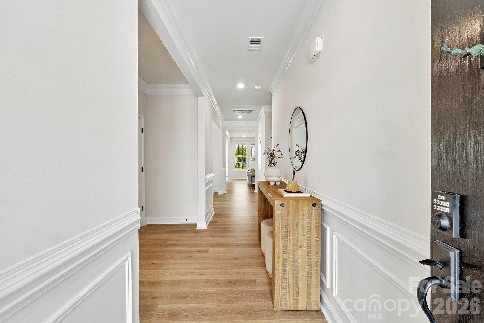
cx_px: 242
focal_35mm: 15
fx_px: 202
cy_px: 162
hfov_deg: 100.4
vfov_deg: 77.3
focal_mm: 10
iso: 400
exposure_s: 1/15
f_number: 8
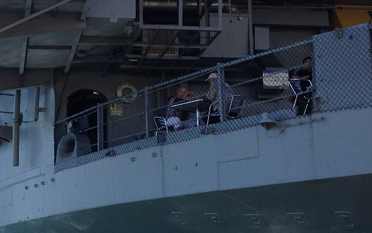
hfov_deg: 25.4
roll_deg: -1.3
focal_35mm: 78
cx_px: 15
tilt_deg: +9.7
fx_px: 791
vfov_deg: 16.7
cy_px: 127
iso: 50
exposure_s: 1/600
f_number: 2.4
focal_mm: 4.28
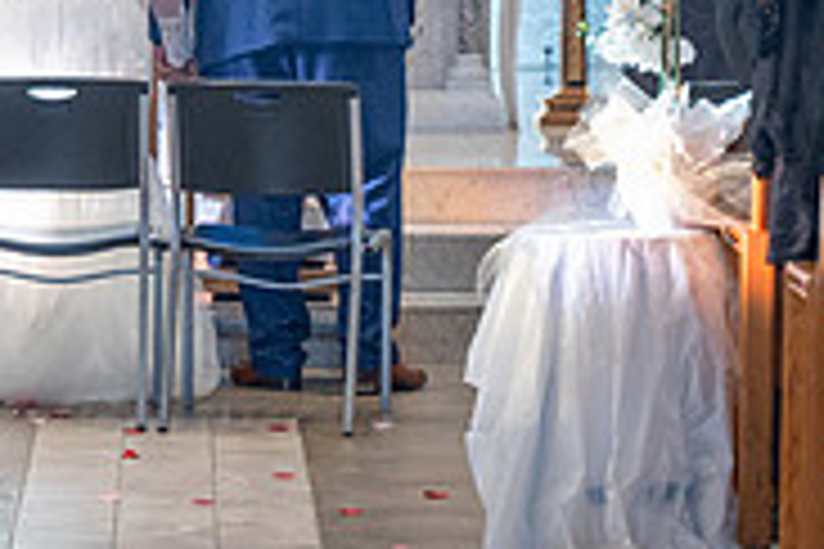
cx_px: 108
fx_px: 5081
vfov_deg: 6.1
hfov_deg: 9.2
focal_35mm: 222
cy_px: -135
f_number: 4
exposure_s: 1/200
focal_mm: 70
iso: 2500
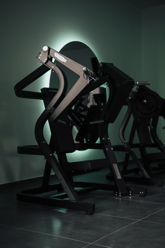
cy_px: 124
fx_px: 344
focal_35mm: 50
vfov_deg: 39.6
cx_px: 82
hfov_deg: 27.0
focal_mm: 33
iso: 800
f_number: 1.4
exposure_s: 1/200
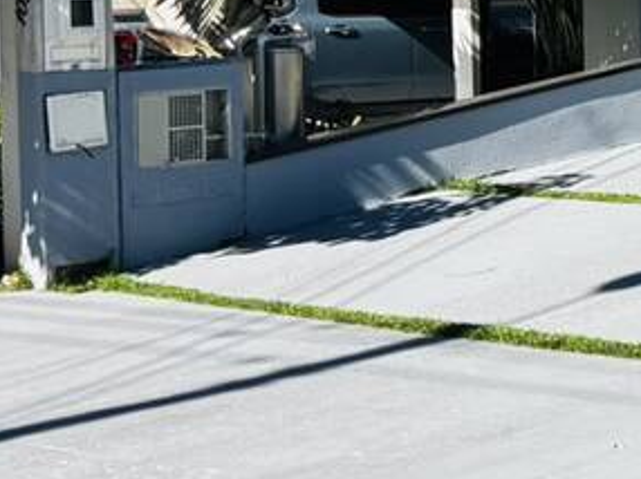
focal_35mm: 131
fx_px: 2424
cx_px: 1430
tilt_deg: +0.4
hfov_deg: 12.5
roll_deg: +1.7
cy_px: -116
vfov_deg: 11.1
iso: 50
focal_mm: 5.96
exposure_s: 1/997
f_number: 1.6
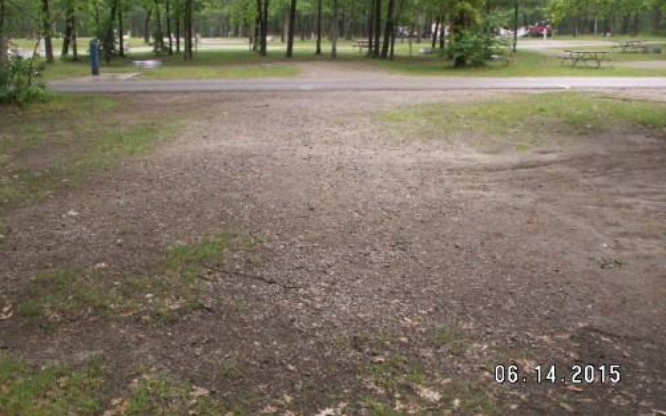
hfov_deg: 51.5
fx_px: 690
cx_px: 337
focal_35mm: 38
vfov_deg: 33.5
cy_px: 168
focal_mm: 5.86
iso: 50
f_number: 4
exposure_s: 1/80
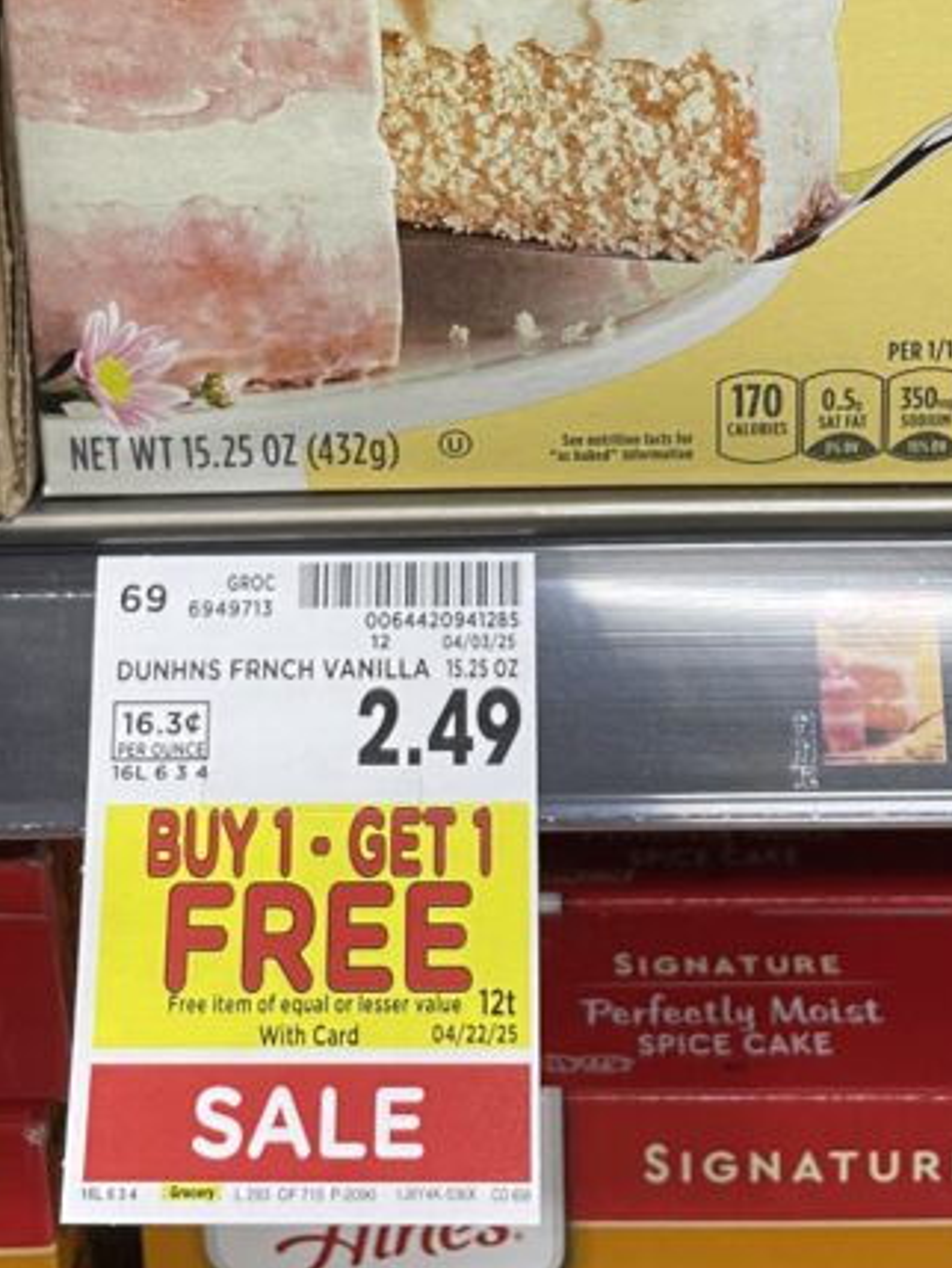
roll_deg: +1.7
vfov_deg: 28.8
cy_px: -53
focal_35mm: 62
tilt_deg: -14.2
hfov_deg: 23.7
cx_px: 517
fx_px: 2272
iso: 80
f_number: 1.6
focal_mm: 4.2
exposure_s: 1/60
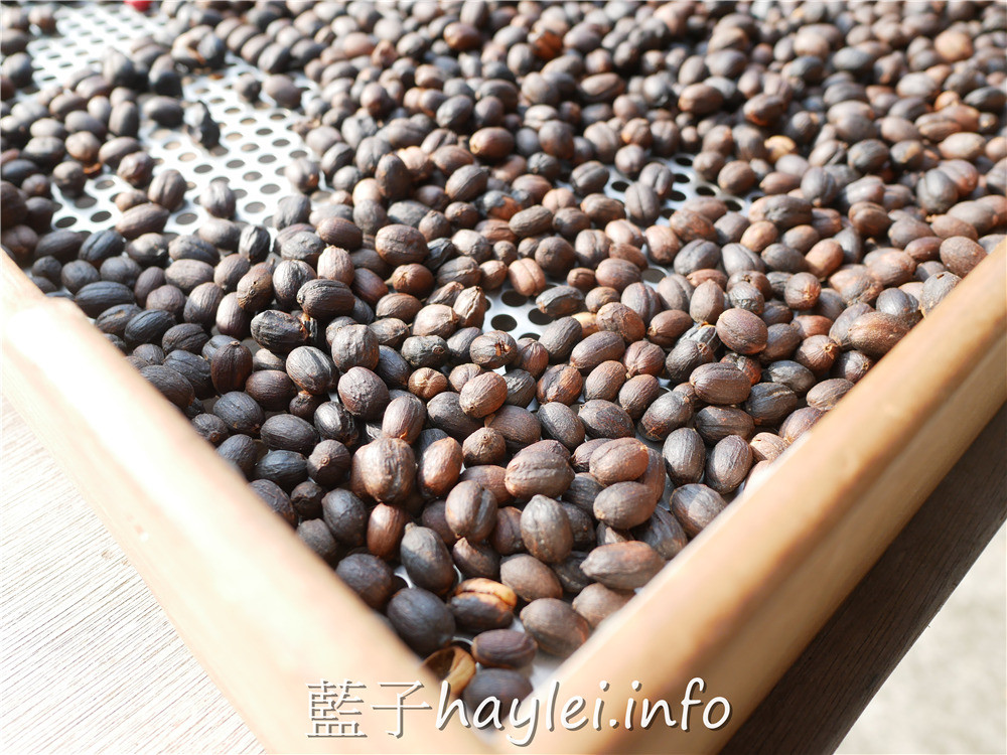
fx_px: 873
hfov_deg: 60.0
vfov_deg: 46.8
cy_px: 378
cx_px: 504
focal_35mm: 30
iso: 200
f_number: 3.2
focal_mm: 15
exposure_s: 1/320
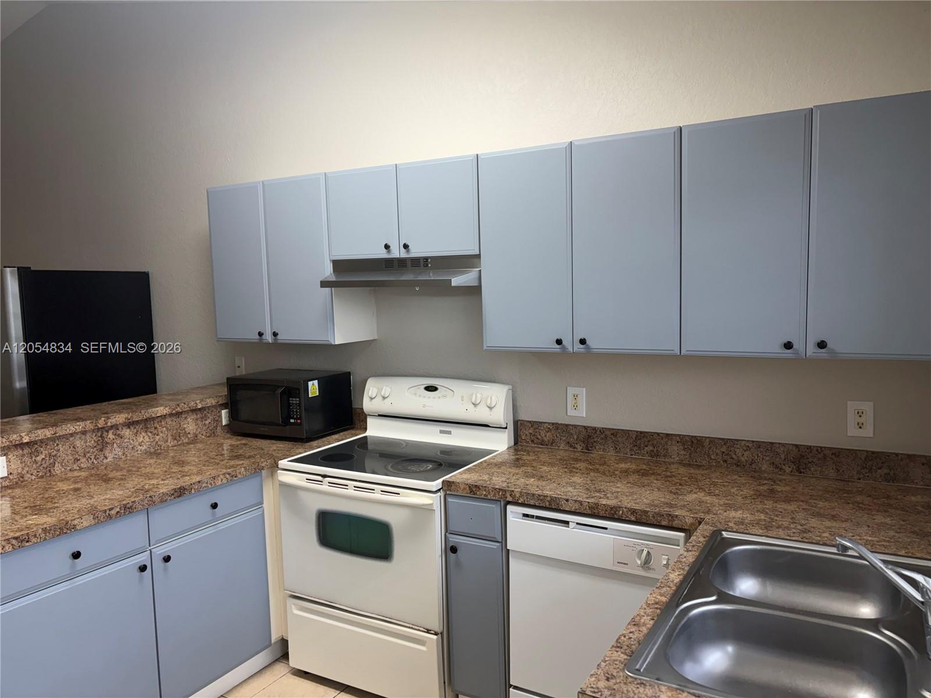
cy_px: 349
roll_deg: +1.7
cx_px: 466
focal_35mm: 26
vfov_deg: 53.1
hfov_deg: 67.3
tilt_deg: -5.1
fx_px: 699
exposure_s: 1/120
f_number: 1.6
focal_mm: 5.96
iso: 80
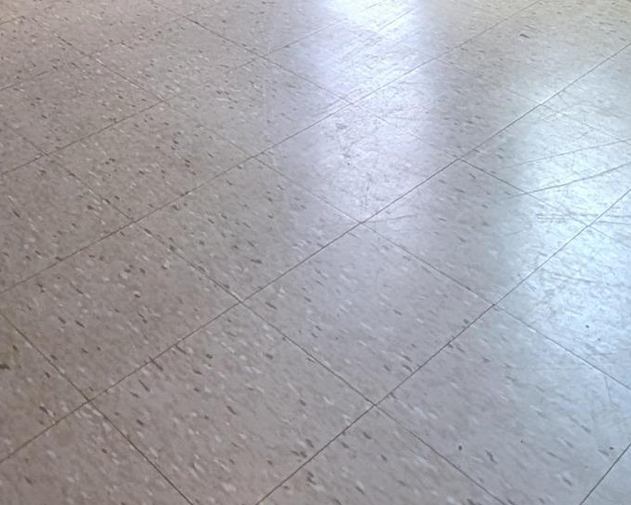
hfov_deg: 35.3
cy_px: -446
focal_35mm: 53
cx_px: 299
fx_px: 990
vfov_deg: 19.6
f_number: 1.7
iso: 46
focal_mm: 2.02
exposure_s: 1/346
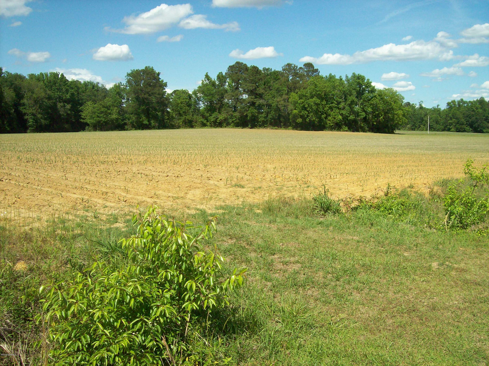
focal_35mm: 36
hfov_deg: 51.4
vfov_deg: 39.6
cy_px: 183
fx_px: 508
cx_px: 244
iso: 80
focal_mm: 6
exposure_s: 1/723
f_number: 4.8
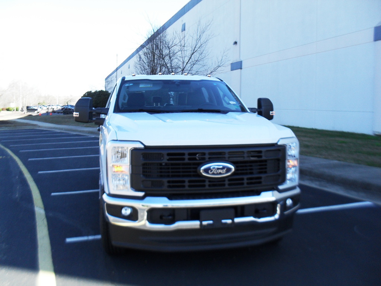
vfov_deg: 40.7
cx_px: 190
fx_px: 385
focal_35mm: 35
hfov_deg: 52.6
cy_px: 143
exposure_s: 1/250
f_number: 3.2
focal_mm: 6.3
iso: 100
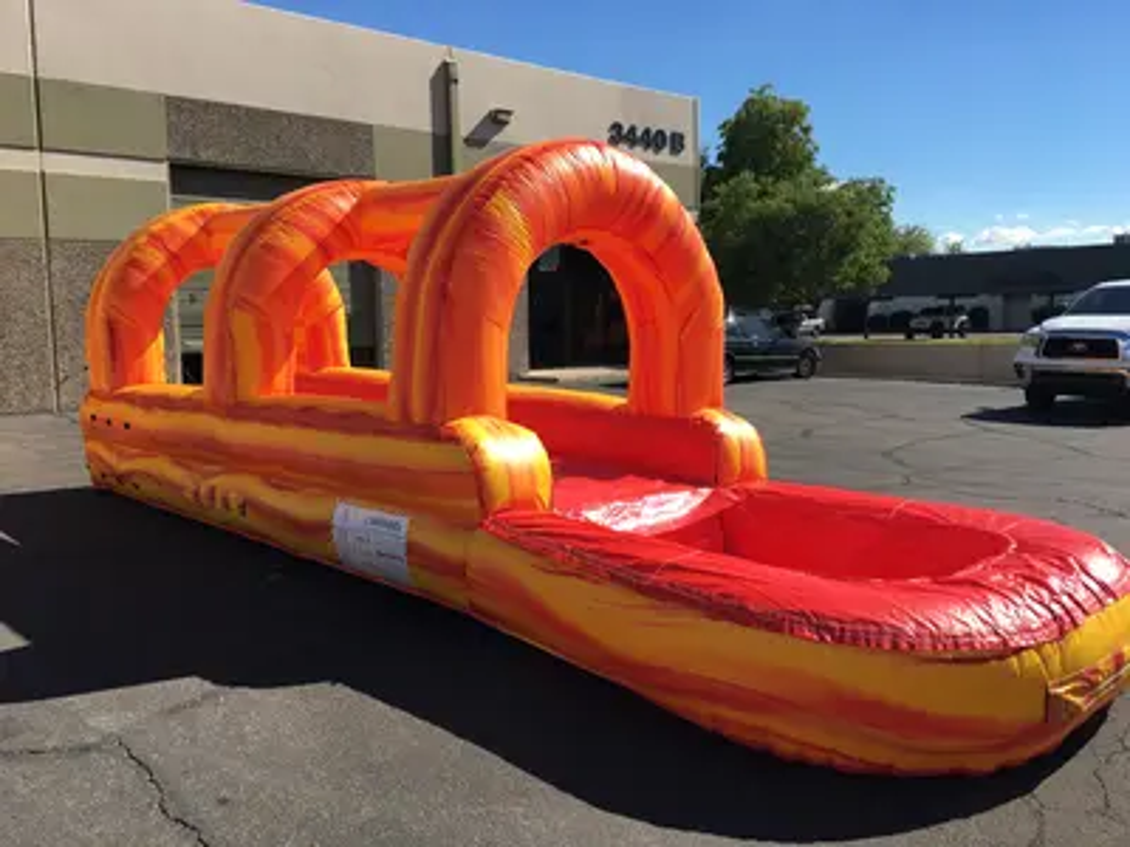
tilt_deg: -5.1
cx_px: 565
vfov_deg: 48.2
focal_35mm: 29
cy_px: 424
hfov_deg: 61.7
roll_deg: +1.4
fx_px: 947
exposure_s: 1/1350
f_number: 2.2
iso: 25
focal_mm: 4.15
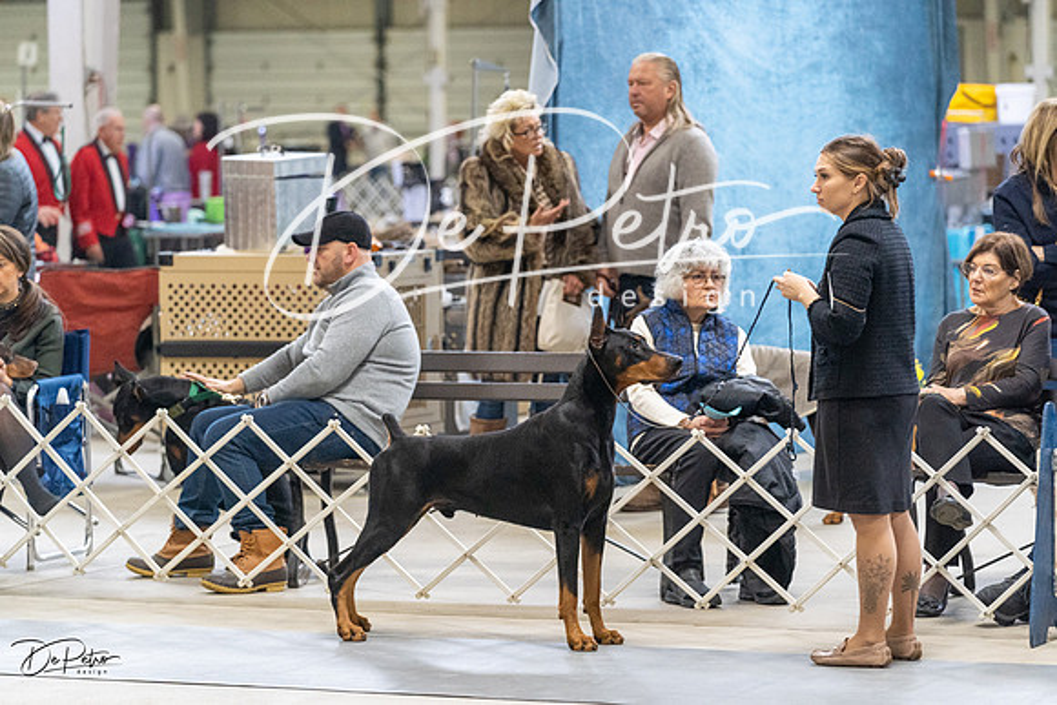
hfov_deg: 14.0
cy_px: 352
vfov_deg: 9.3
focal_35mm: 147
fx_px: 4317
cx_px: 528
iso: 6400
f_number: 4
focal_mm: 147
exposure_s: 1/320
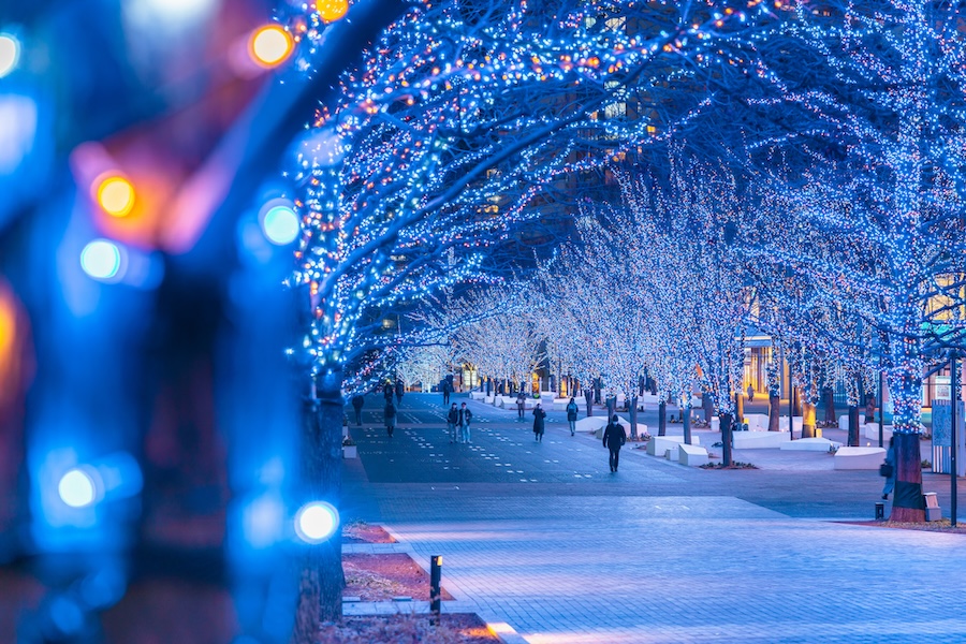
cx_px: 483
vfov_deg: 19.5
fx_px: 1878
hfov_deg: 28.8
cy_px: 322
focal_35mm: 70
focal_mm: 70
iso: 100
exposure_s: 1/10
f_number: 4
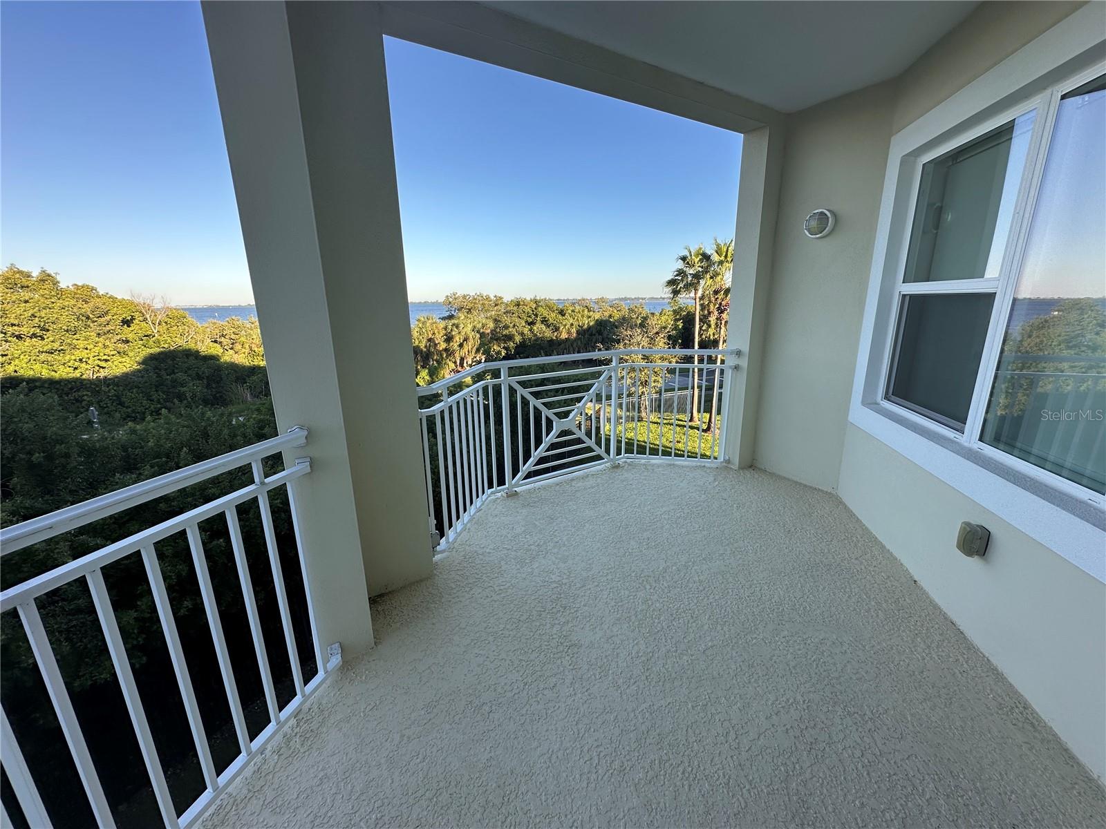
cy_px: 414
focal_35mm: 14
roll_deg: +1.1
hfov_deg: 102.1
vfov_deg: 85.7
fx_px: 447
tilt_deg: -14.0
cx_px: 553
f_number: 2.2
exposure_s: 1/409
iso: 50
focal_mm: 2.22
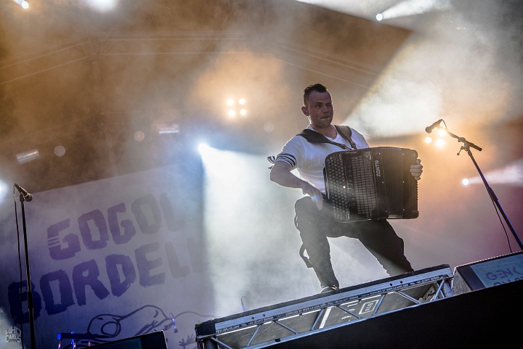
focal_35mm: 44
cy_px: 174
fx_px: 640
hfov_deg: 44.5
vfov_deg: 30.6
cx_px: 262
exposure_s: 1/100
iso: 320
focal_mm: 44
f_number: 3.5
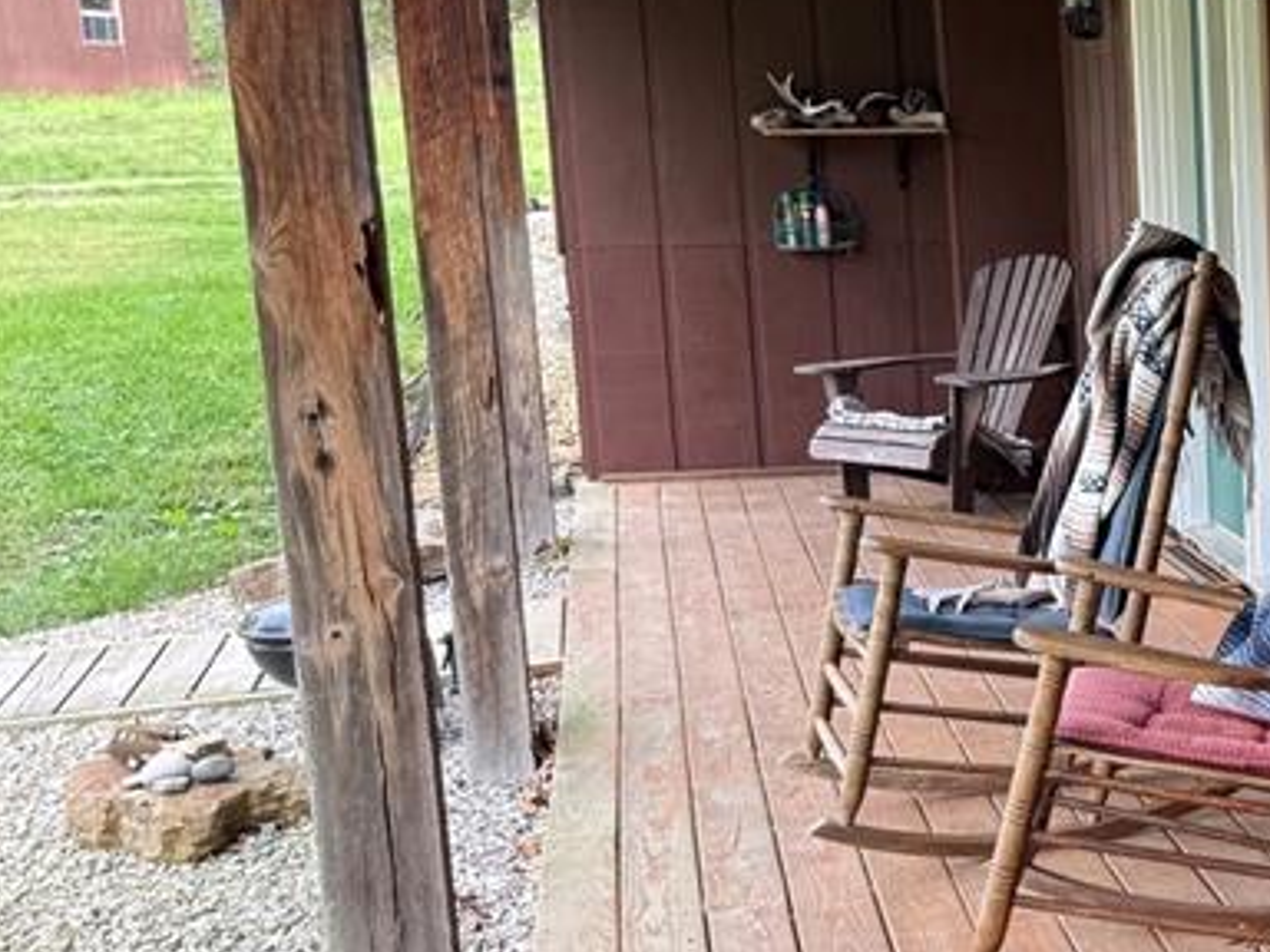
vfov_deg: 22.9
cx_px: 1614
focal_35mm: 64
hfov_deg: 26.2
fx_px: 2348
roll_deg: +0.2
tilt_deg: -8.1
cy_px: 588
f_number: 1.78
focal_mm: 6.76
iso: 64
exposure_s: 1/250
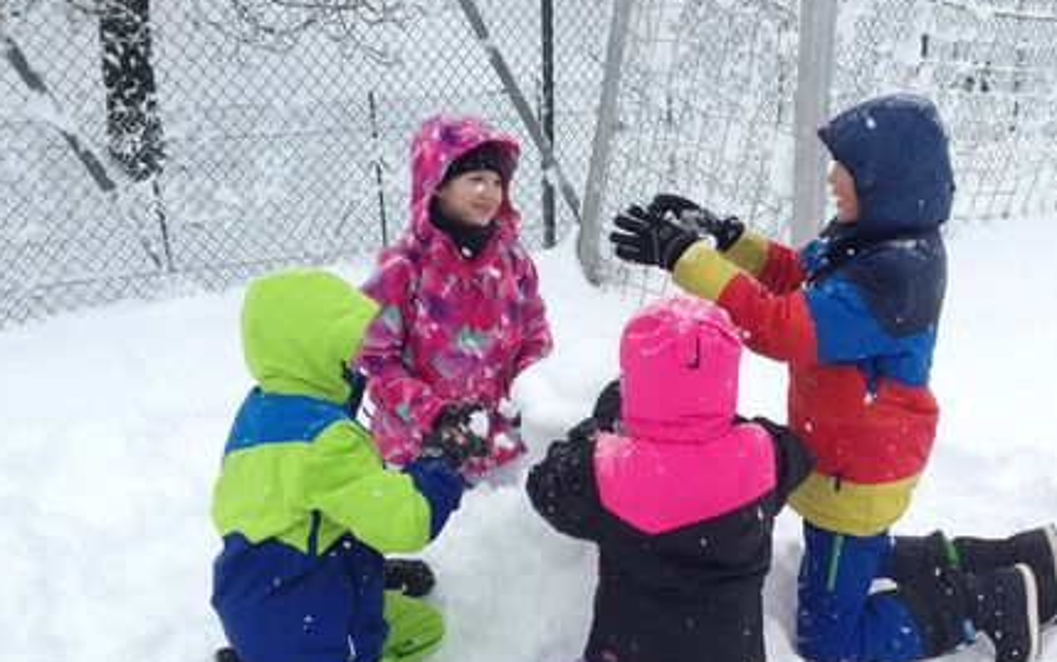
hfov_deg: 40.6
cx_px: 689
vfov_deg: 26.2
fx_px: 1412
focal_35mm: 49
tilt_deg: -23.3
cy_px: 459
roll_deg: -1.4
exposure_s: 1/437
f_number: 2.4
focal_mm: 4.12
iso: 50
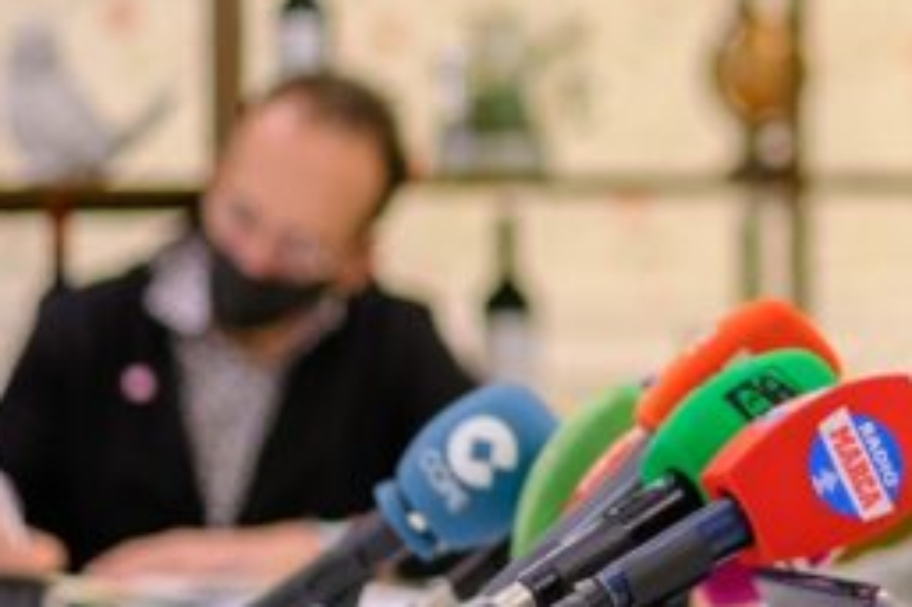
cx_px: 816
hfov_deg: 11.7
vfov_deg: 7.8
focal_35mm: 175
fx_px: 4430
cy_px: 245
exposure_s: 1/125
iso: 400
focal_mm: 50
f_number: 1.4
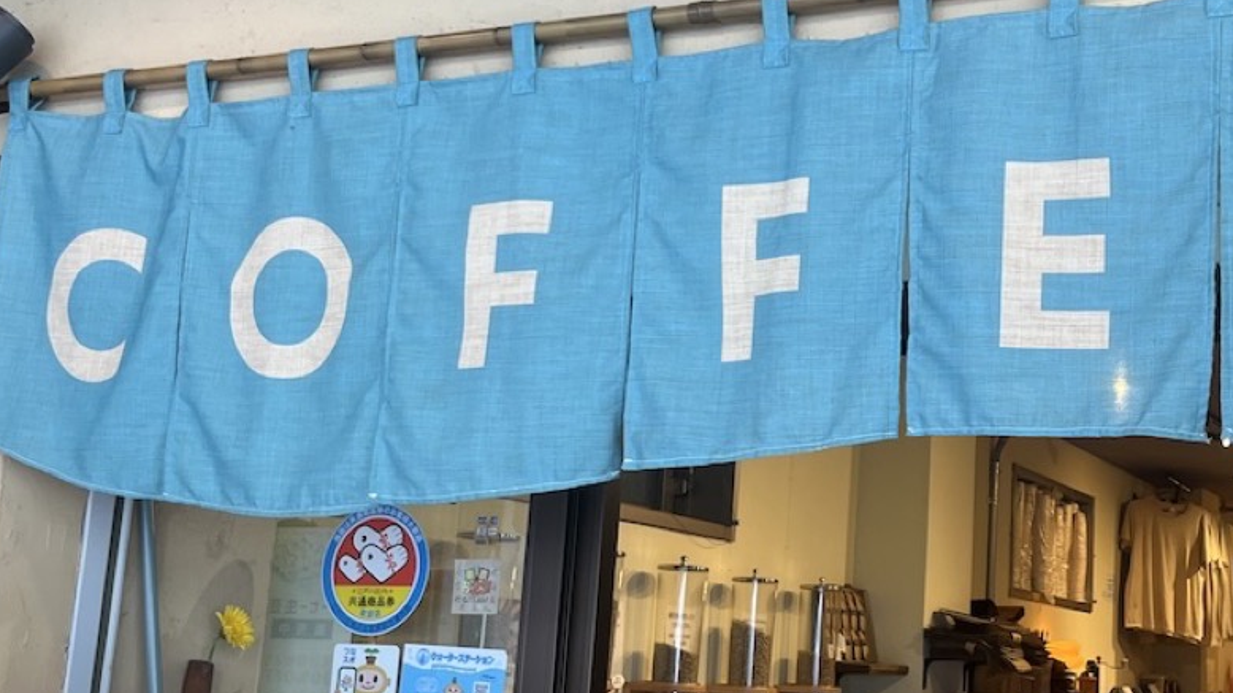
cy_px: 381
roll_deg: -1.6
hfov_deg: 39.4
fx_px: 1667
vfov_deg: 23.5
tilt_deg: +9.4
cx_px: 943
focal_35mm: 51
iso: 100
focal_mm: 5.1
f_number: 1.6
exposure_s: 1/100
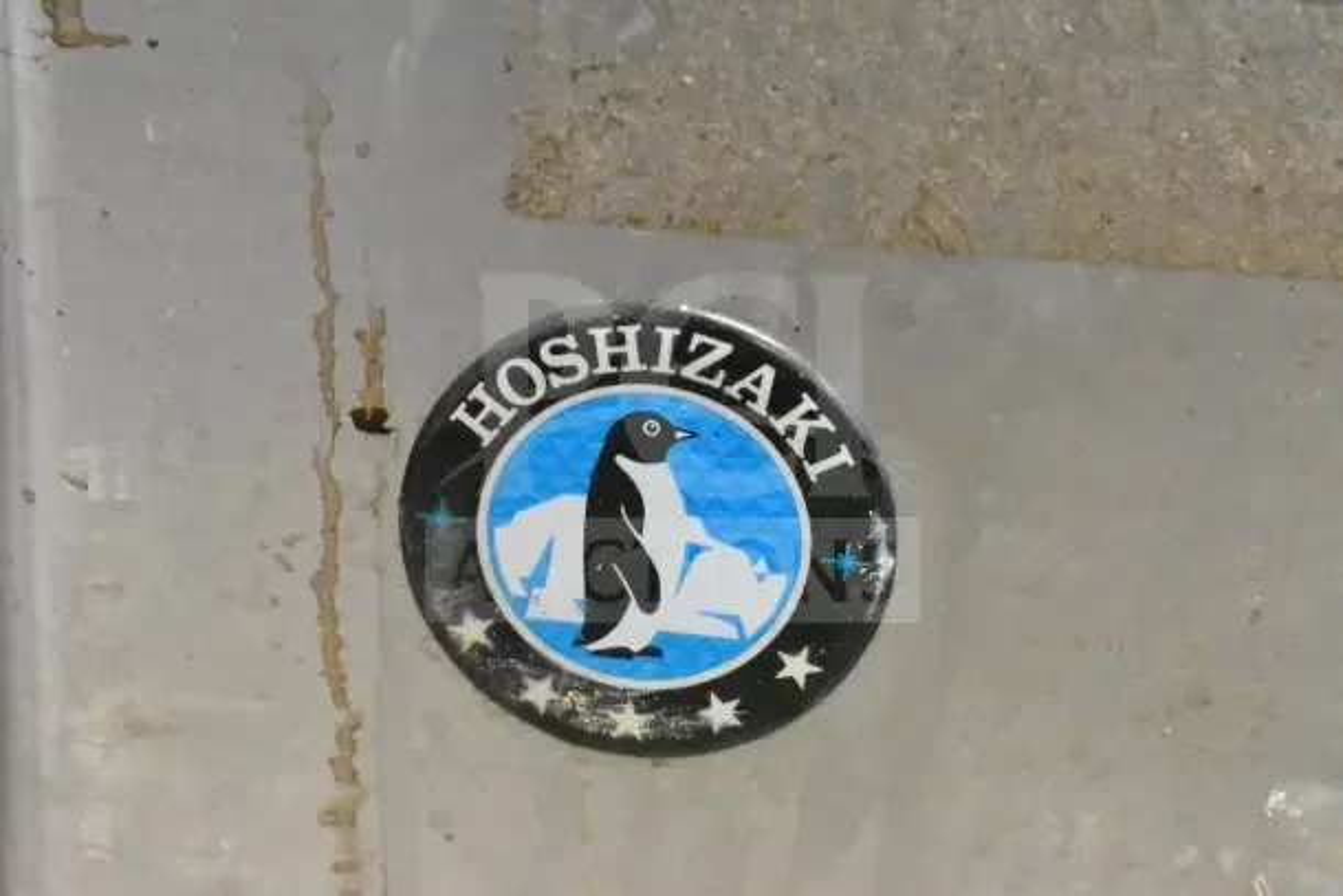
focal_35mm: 82
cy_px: 448
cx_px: 672
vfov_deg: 16.6
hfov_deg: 24.6
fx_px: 3078
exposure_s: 1/100
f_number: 5.6
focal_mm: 55
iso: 25600
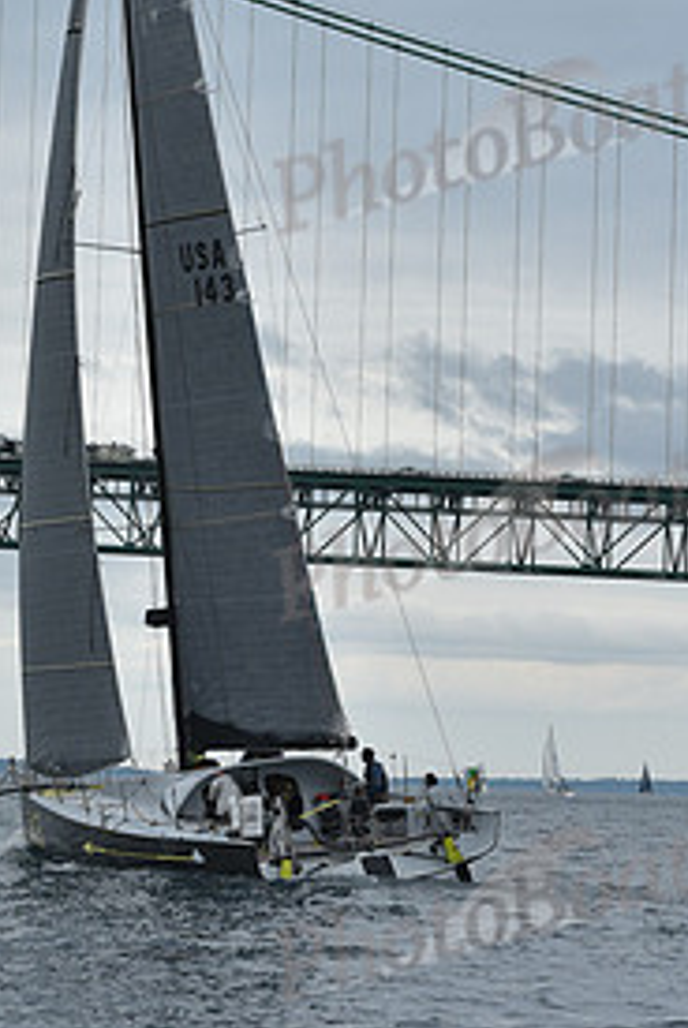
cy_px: 385
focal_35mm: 179
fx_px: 5118
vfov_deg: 11.5
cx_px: 80
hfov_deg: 7.7
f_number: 8
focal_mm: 85
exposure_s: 1/800
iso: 250
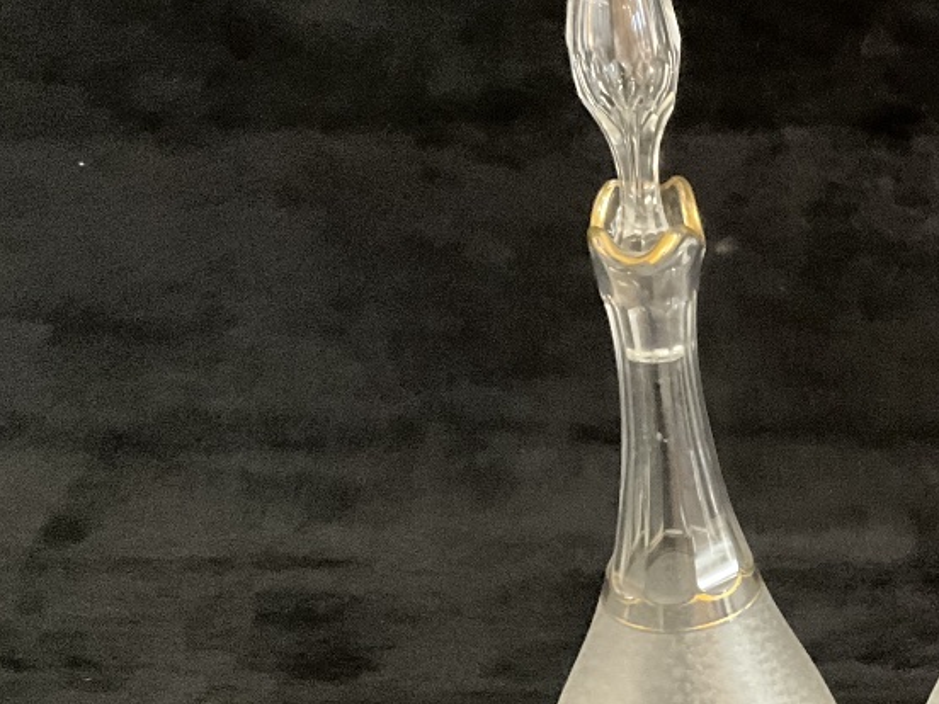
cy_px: 463
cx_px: 992
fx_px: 1709
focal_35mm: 63
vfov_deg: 23.2
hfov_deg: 28.4
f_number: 1.8
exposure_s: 1/30
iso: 640
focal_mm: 3
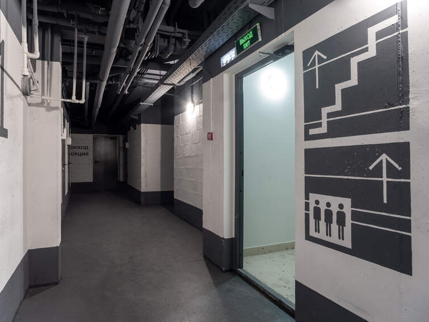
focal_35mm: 20
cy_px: 156
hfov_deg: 81.7
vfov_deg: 66.0
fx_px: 248
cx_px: 214
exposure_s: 3.1
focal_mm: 24
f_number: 8
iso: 100
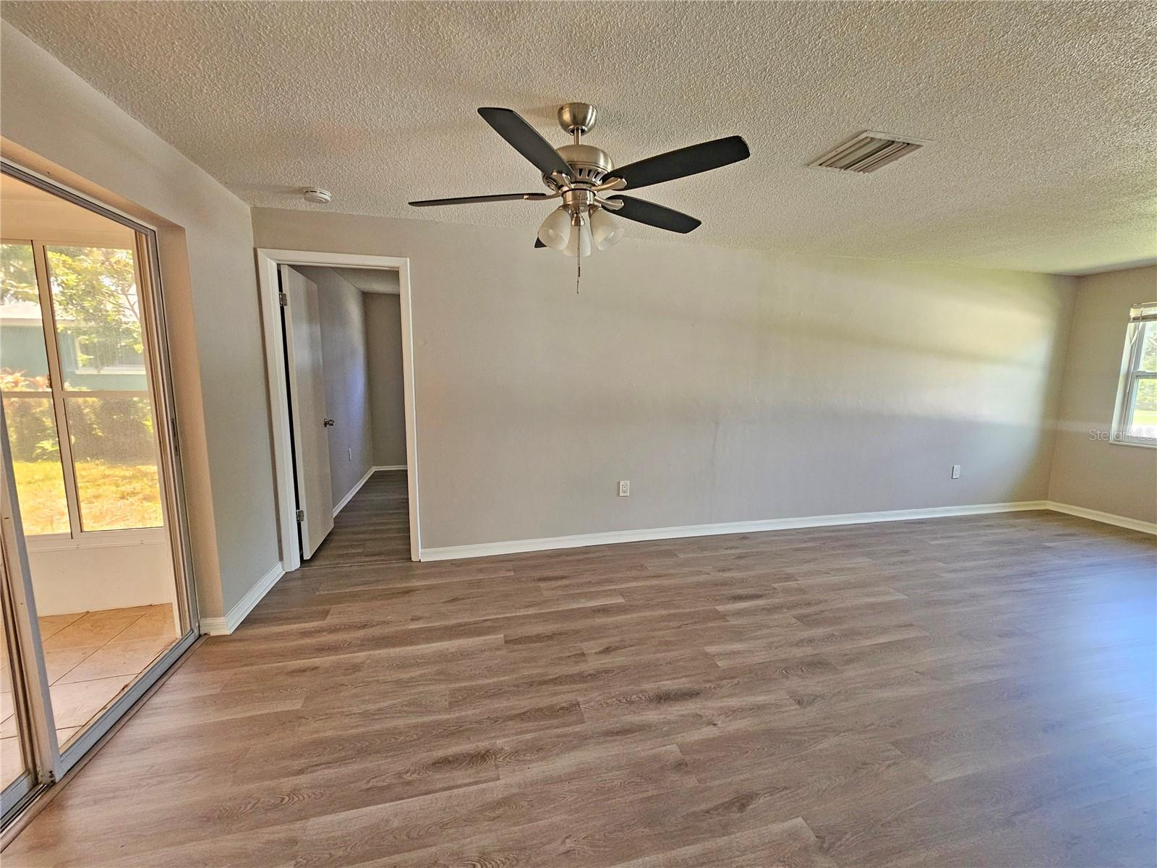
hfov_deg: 106.2
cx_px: 578
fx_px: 435
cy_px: 434
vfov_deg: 89.9
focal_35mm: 13
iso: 320
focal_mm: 2.2
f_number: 2.2
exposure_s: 1/60
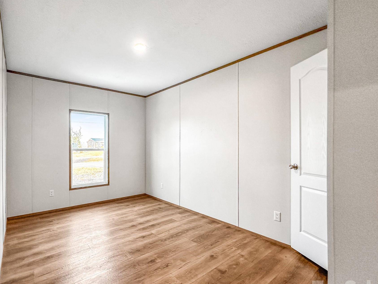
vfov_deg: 74.6
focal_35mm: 17
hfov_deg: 90.0
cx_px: 154
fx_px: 186
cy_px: 152
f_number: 2.2
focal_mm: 2.22
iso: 200
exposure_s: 1/120
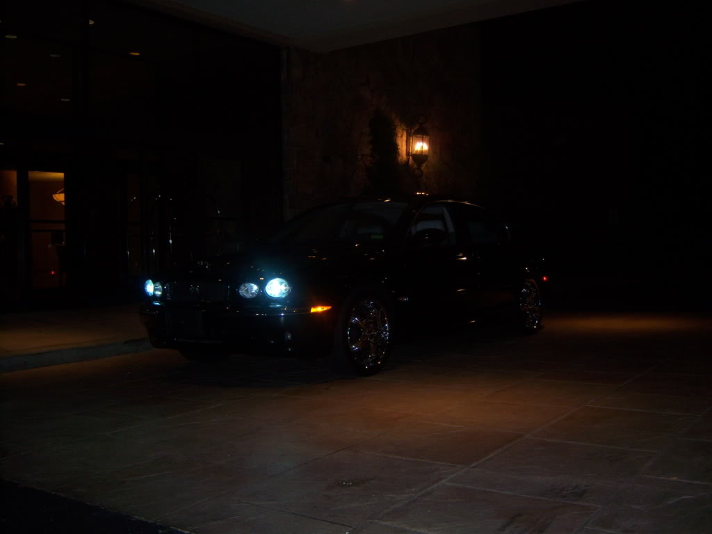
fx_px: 740
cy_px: 267
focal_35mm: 36
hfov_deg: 51.4
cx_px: 356
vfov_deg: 39.7
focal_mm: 7.5
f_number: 2.8
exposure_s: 1/60
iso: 160
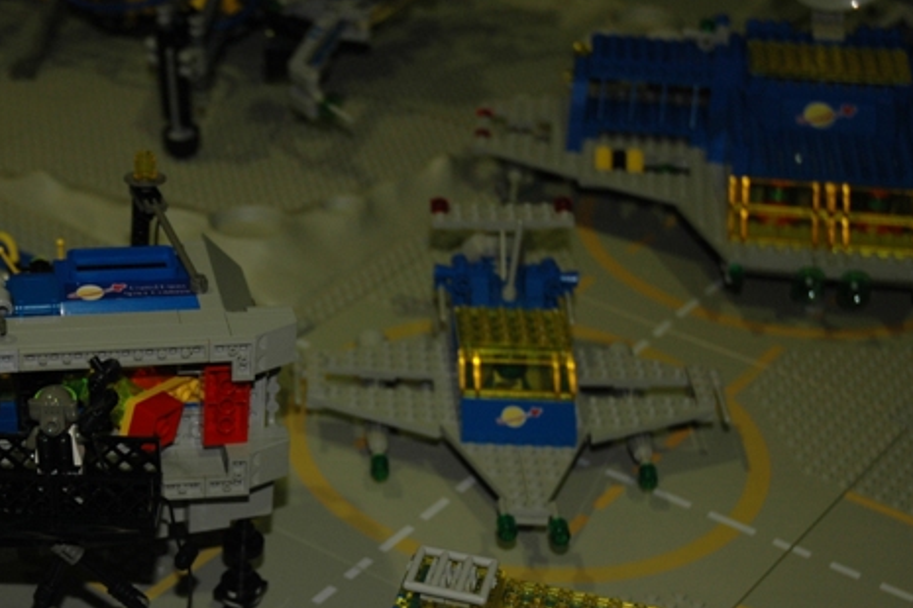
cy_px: 477
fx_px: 2025
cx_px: 200
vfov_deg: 17.0
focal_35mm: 80
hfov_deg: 25.0
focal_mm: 31
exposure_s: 1/60
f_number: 4
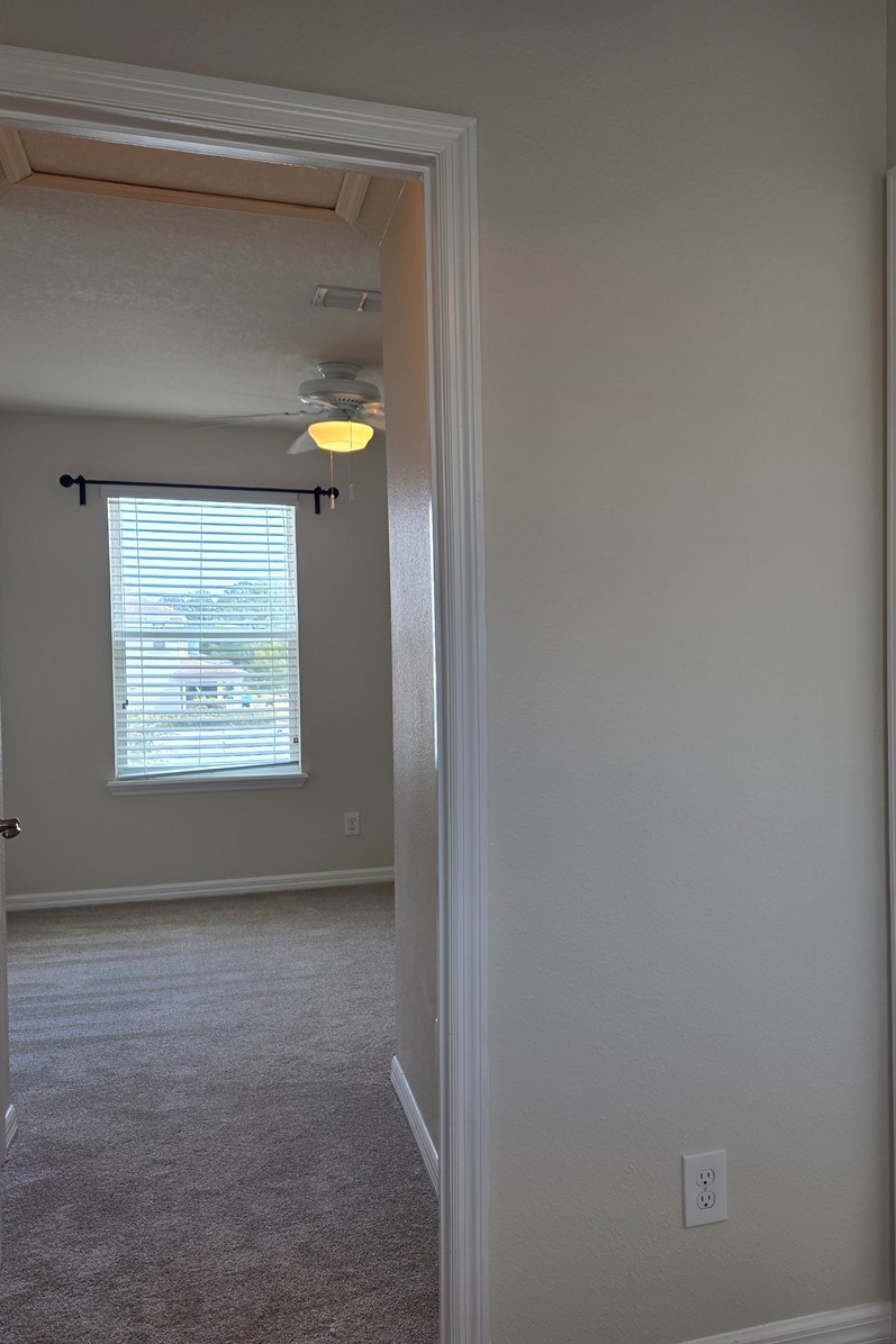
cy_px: 671
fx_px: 1195
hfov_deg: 40.2
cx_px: 644
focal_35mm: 32
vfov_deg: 58.7
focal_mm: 6.3
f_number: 1.7
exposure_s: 1/120
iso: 50
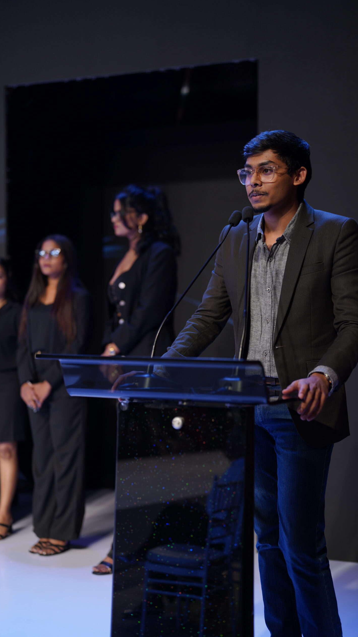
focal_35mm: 53
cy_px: 317
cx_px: 199
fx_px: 894
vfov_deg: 39.2
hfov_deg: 22.6
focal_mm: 50
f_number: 1.8
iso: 200
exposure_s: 1/250
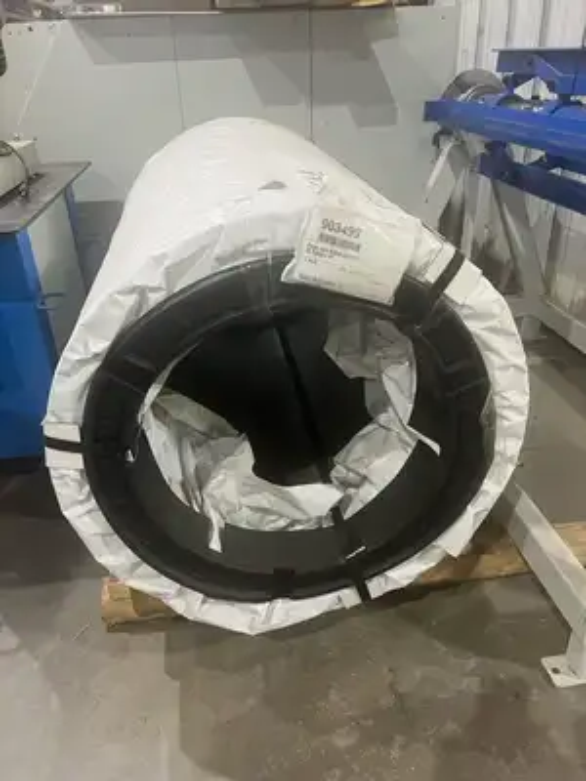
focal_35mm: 26
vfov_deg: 67.3
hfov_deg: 53.1
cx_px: 293
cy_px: 390
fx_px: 587
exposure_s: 1/60
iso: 160
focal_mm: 5.7
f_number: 1.5
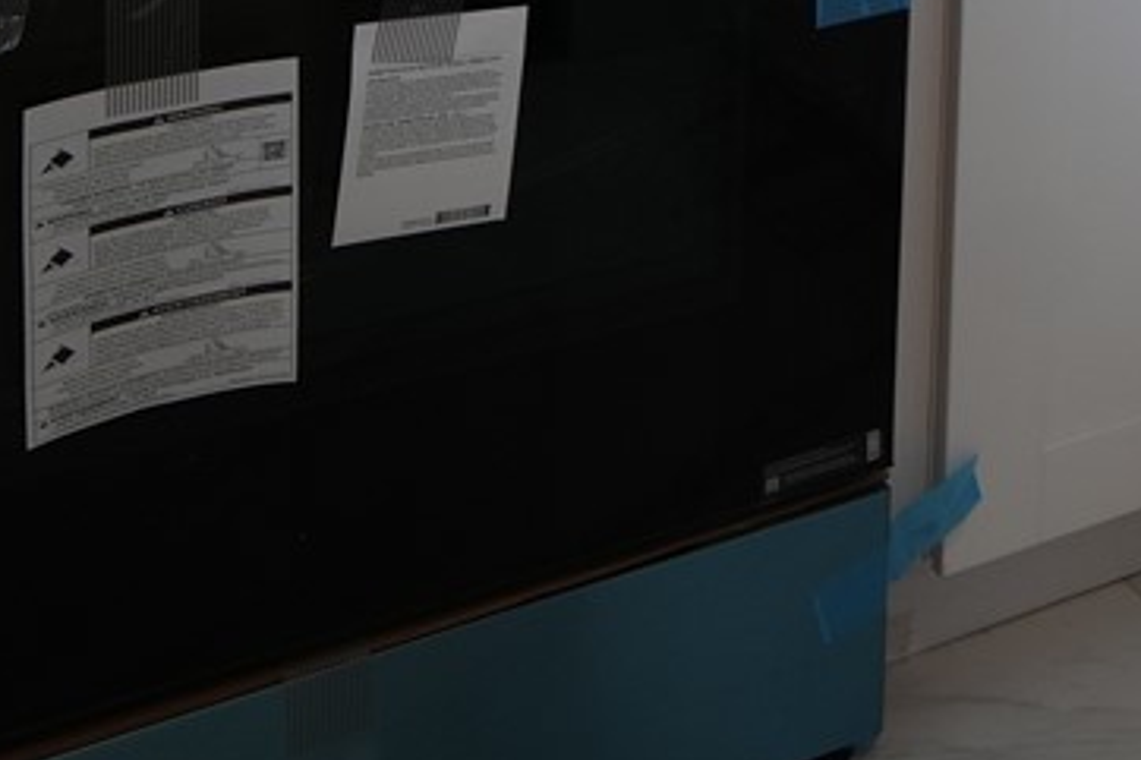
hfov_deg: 20.4
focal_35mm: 75
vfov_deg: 14.6
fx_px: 2376
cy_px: -815
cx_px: 1981
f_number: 4
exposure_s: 1/160
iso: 500
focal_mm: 16
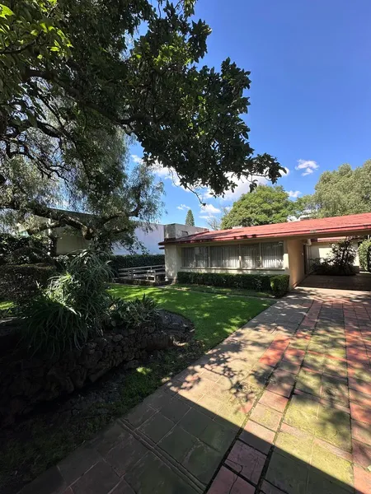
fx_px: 200
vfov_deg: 102.1
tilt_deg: +2.1
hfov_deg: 85.7
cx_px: 186
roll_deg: +0.8
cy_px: 247
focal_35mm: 14
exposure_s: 1/481
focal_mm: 2.22
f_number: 2.2
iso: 40
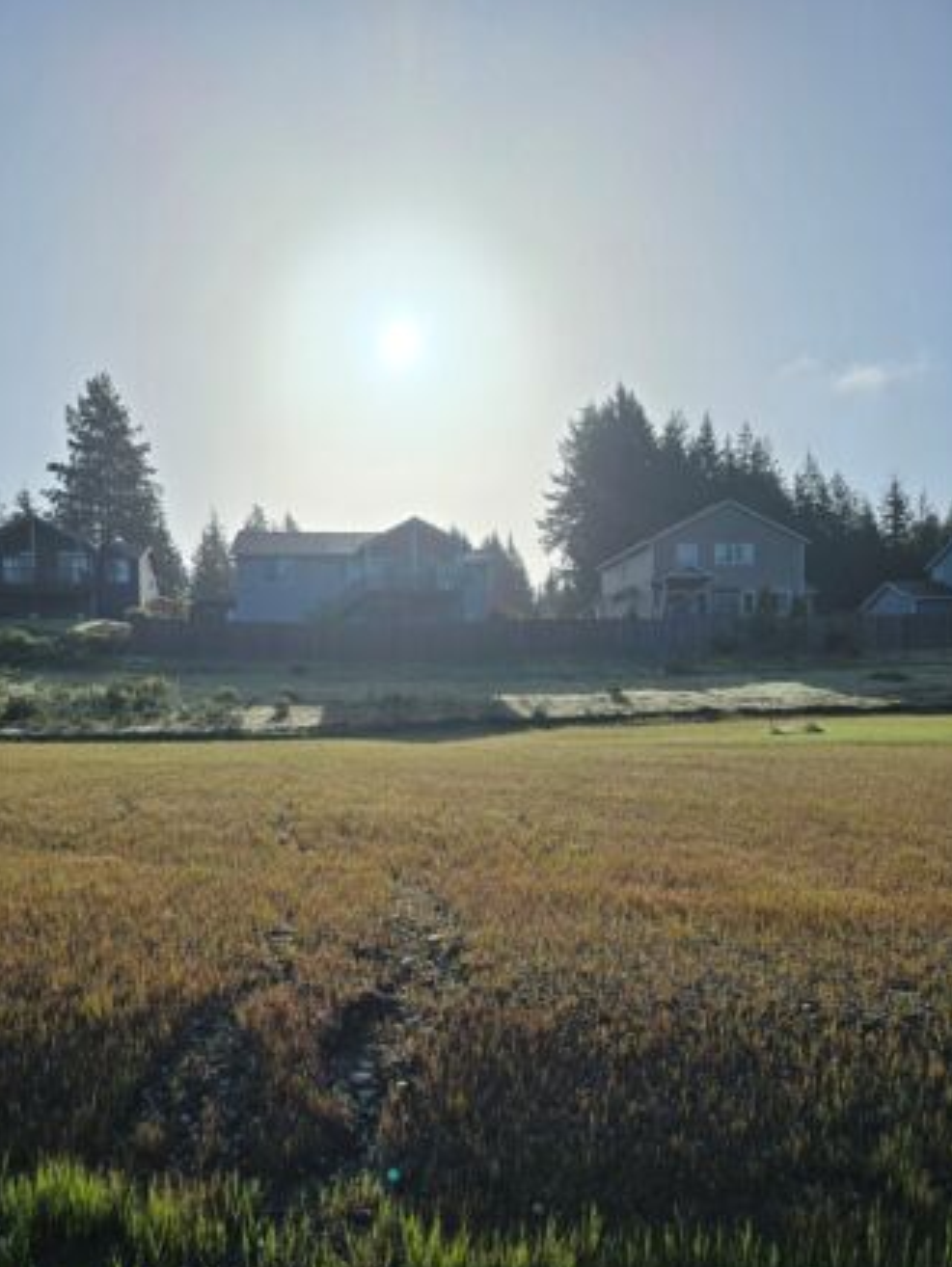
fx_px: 1026
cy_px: 736
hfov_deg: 49.7
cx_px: 414
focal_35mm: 28
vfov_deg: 63.0
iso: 12
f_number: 1.7
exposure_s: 1/3677
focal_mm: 6.3
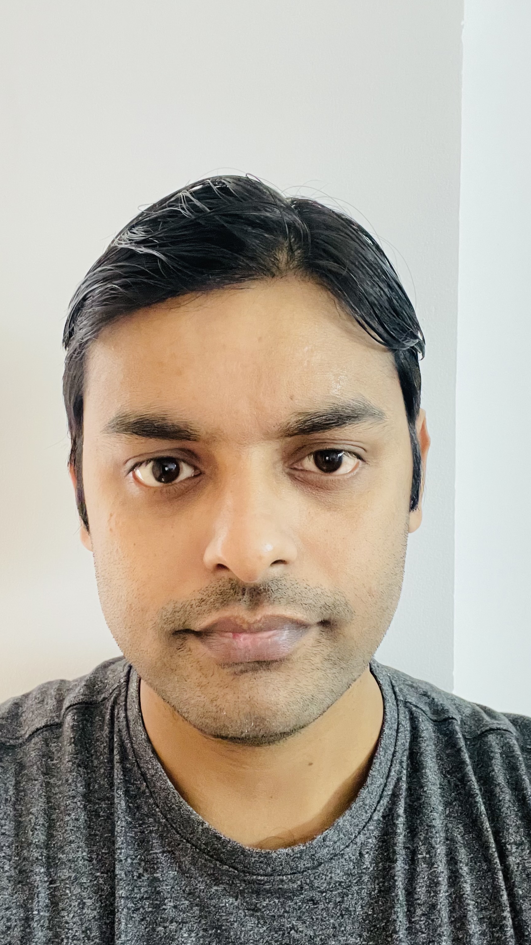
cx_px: 248
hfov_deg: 35.6
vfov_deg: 59.5
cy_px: 472
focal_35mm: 33
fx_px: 826
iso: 640
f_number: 2.2
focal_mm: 2.71
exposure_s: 1/20
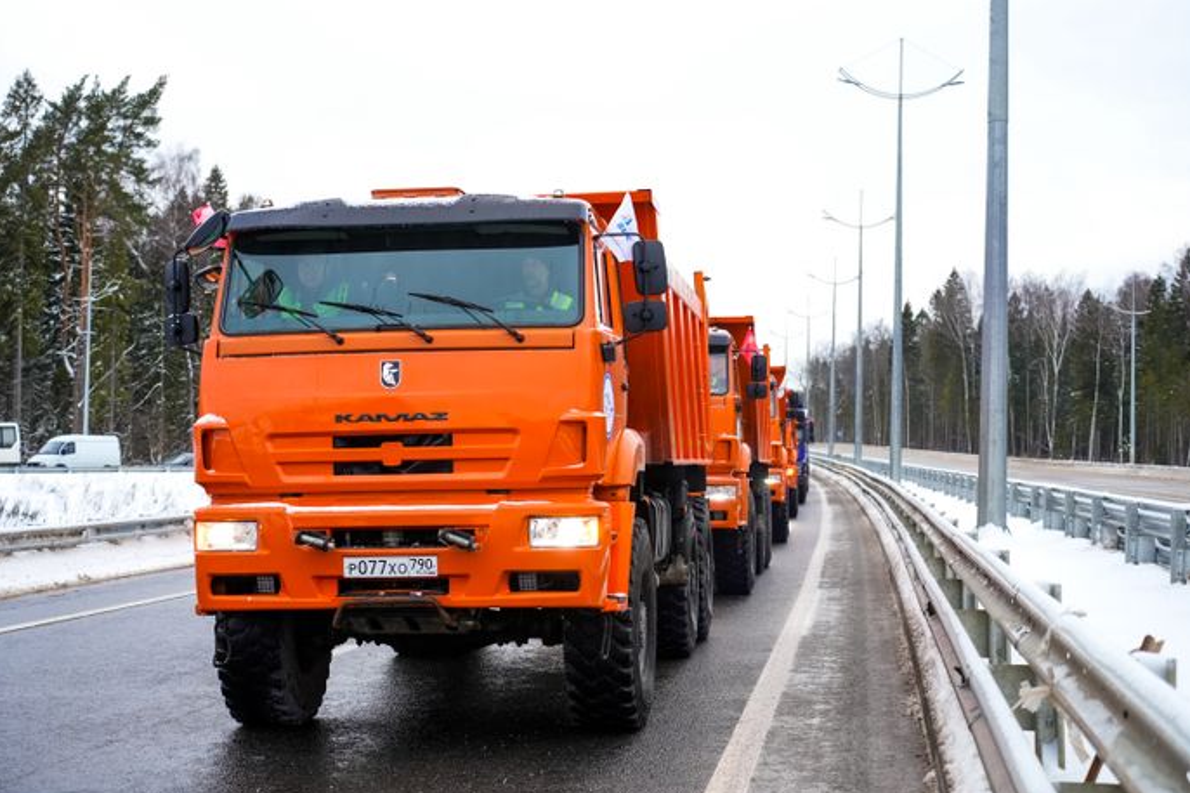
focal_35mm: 53
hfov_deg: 37.5
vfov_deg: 25.5
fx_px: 1751
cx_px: 599
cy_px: 401
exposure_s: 1/800
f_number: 3.5
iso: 1600
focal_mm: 52
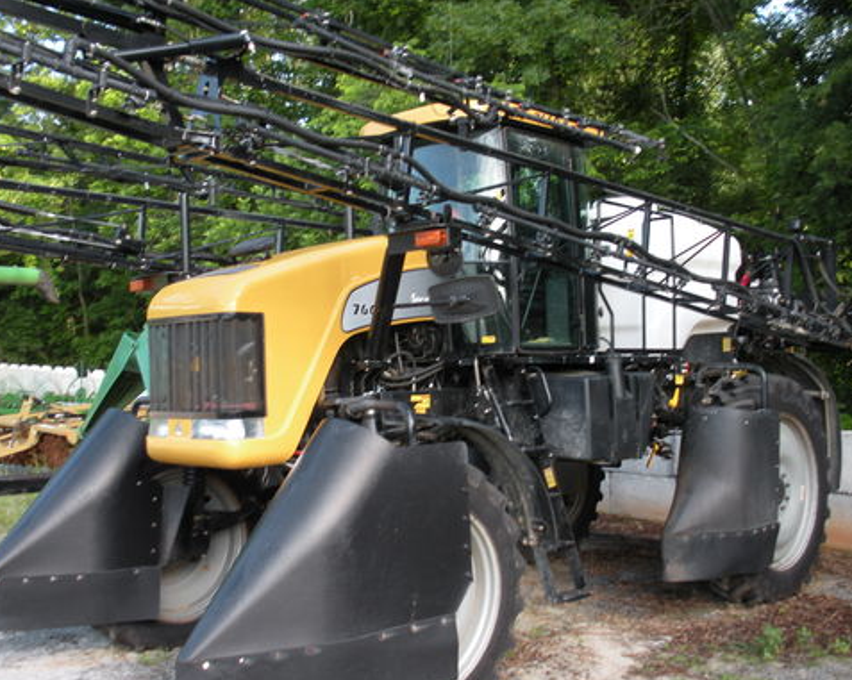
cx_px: 407
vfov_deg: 38.2
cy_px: 336
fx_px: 983
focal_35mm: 39
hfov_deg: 46.9
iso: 64
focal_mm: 6.3
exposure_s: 1/61.6
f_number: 3.5
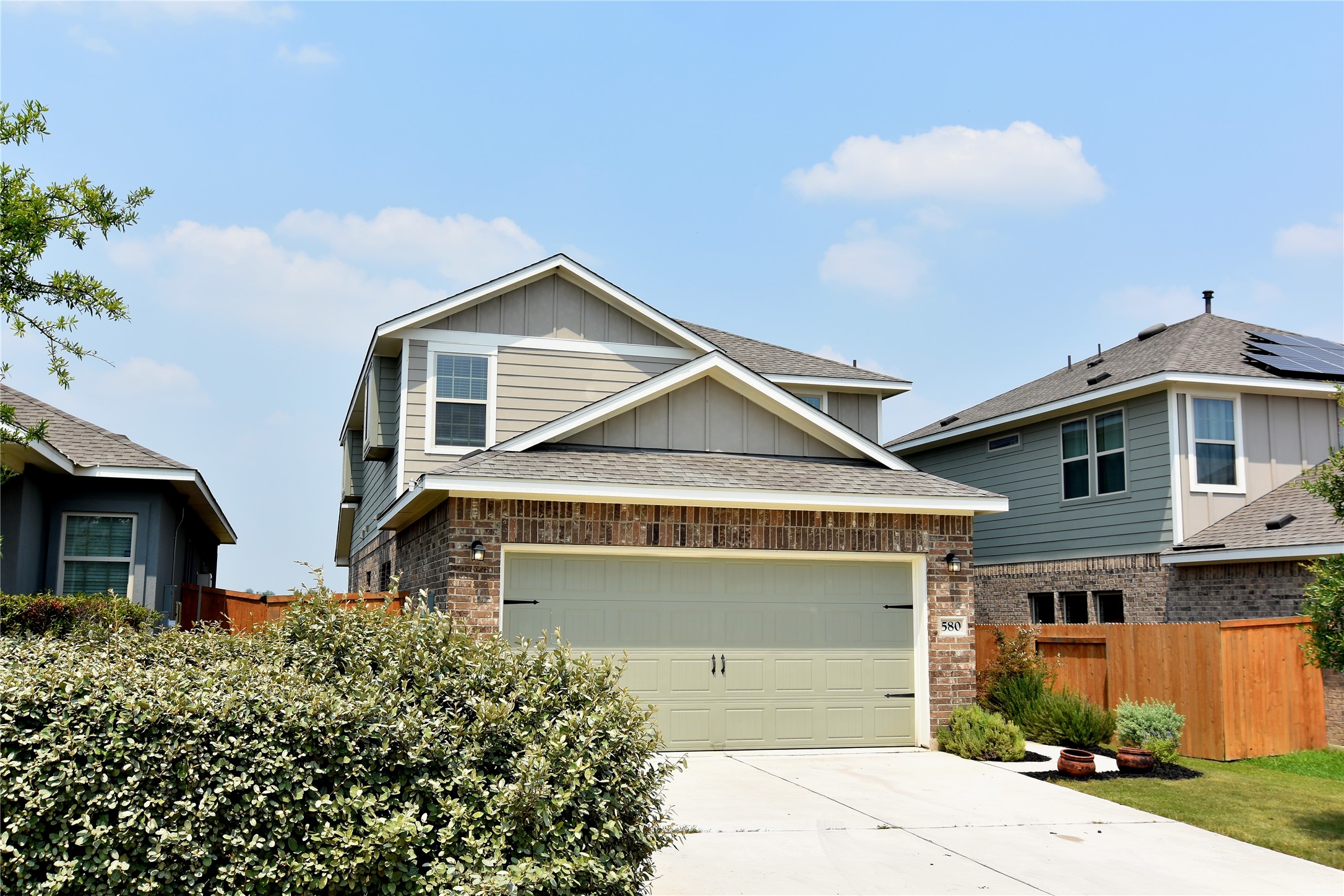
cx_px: 672
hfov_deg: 57.2
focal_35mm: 33
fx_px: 1232
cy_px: 448
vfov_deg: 40.0
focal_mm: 22
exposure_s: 1/250
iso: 100
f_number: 8
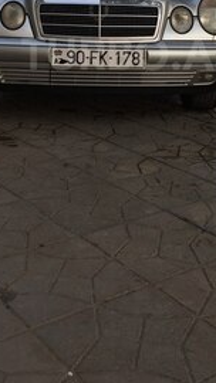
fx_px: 590
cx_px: 131
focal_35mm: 58
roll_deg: -0.3
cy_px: 54
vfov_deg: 34.4
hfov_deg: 20.7
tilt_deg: -7.9
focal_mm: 4.15
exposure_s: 1/514
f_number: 2.2
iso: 32
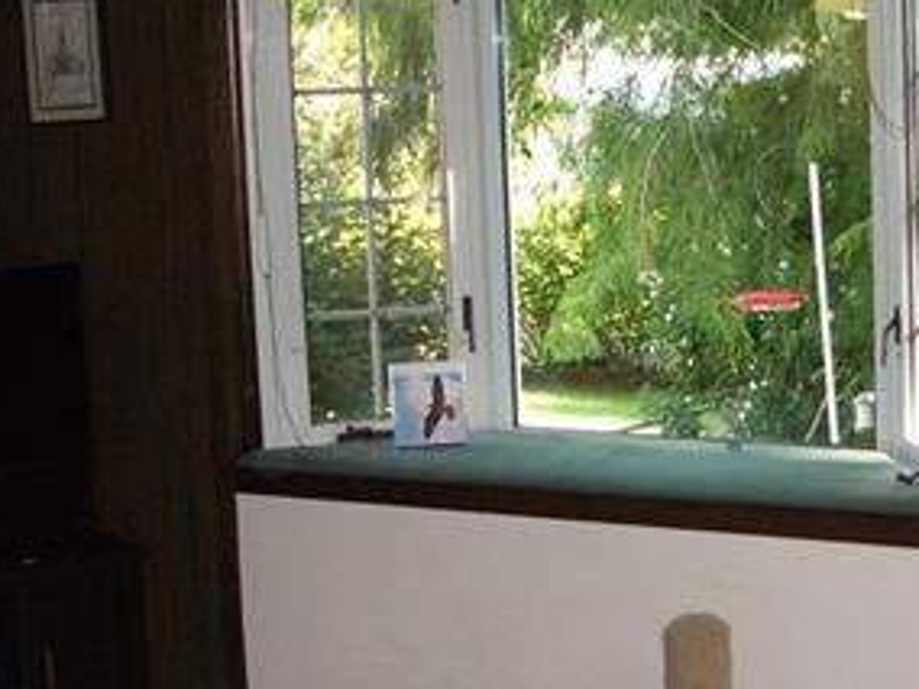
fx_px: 2097
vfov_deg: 18.6
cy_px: 278
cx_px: 628
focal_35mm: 79
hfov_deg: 24.6
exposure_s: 1/60
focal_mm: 5.8
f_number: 2.6
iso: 200
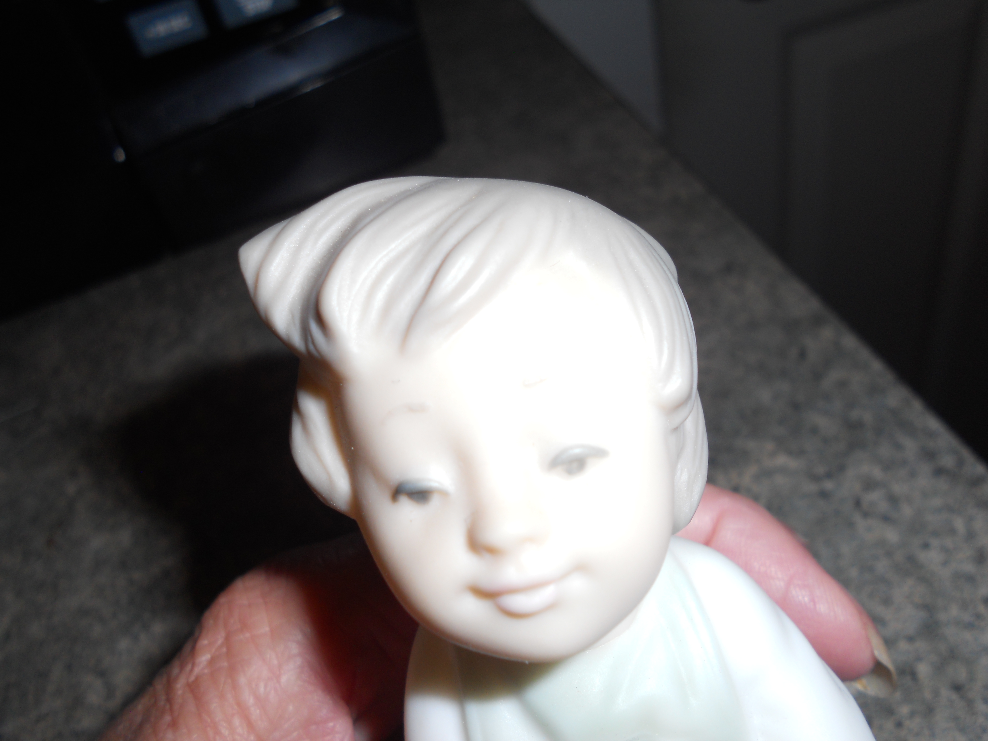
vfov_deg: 44.2
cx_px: 494
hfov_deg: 56.8
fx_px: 913
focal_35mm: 32
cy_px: 370
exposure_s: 1/25
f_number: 8.8
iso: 80
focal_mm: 5.8
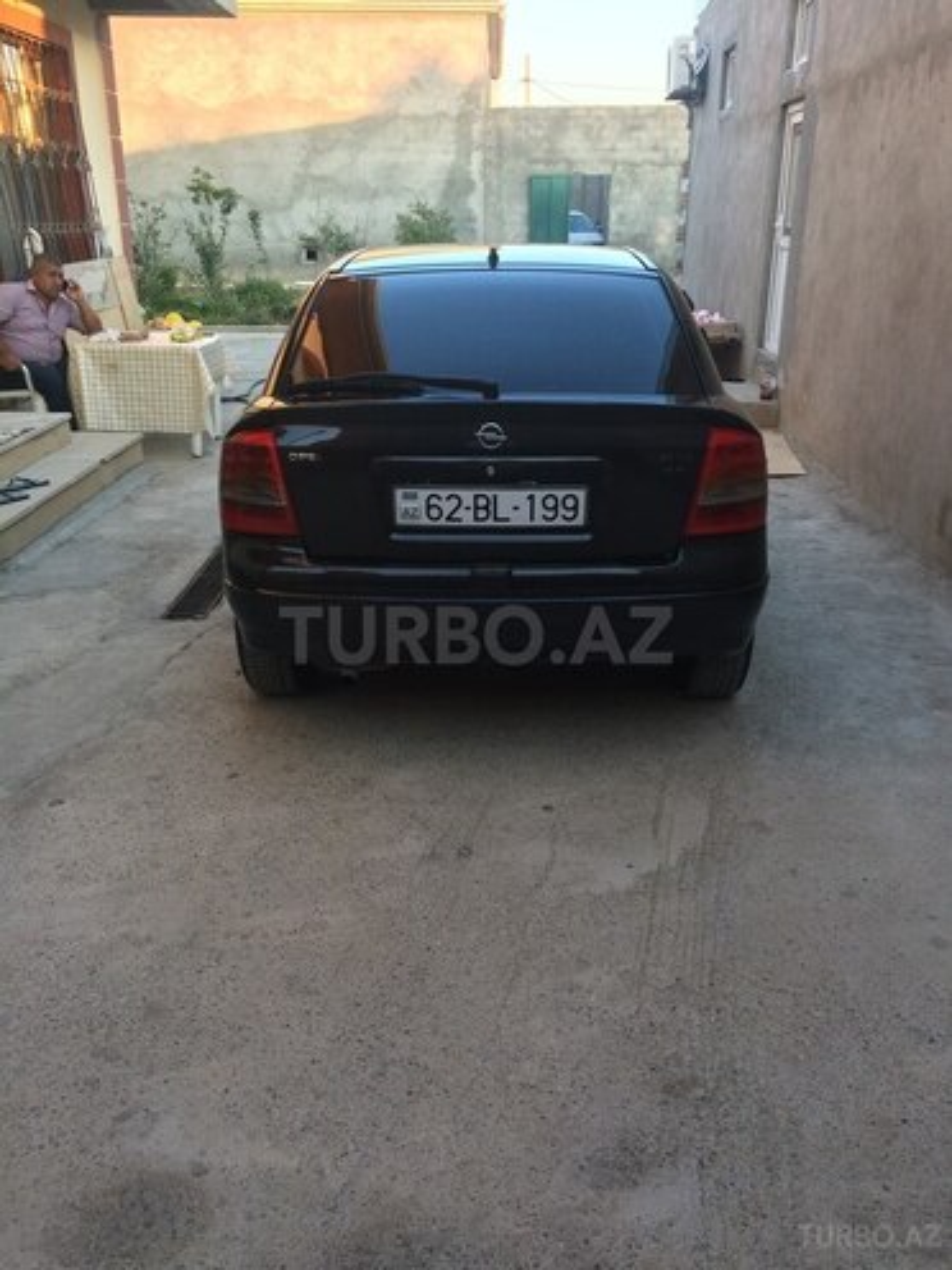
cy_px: 635
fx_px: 1063
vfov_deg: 61.7
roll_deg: +0.2
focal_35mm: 29
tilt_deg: -21.2
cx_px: 476
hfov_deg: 48.2
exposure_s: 1/100
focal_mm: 4.15
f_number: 2.2
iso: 64
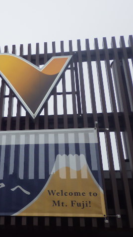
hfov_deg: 20.1
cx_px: -12
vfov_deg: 36.6
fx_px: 358
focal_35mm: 57
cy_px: 118
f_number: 3.7
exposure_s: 1/200
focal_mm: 6.9
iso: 250
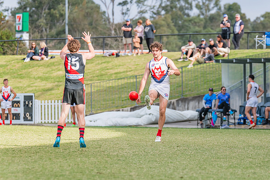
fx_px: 2571
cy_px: 95
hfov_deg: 6.0
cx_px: 157
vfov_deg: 4.0
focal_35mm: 343
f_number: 8
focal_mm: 290
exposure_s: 1/1250
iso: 800
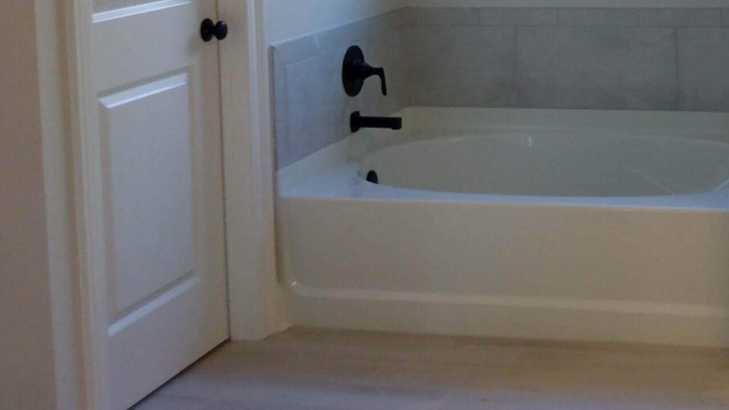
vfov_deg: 22.4
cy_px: -17
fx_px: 986
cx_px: 631
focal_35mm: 51
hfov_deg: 38.3
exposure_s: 1/60
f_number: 2
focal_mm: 3.54
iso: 197
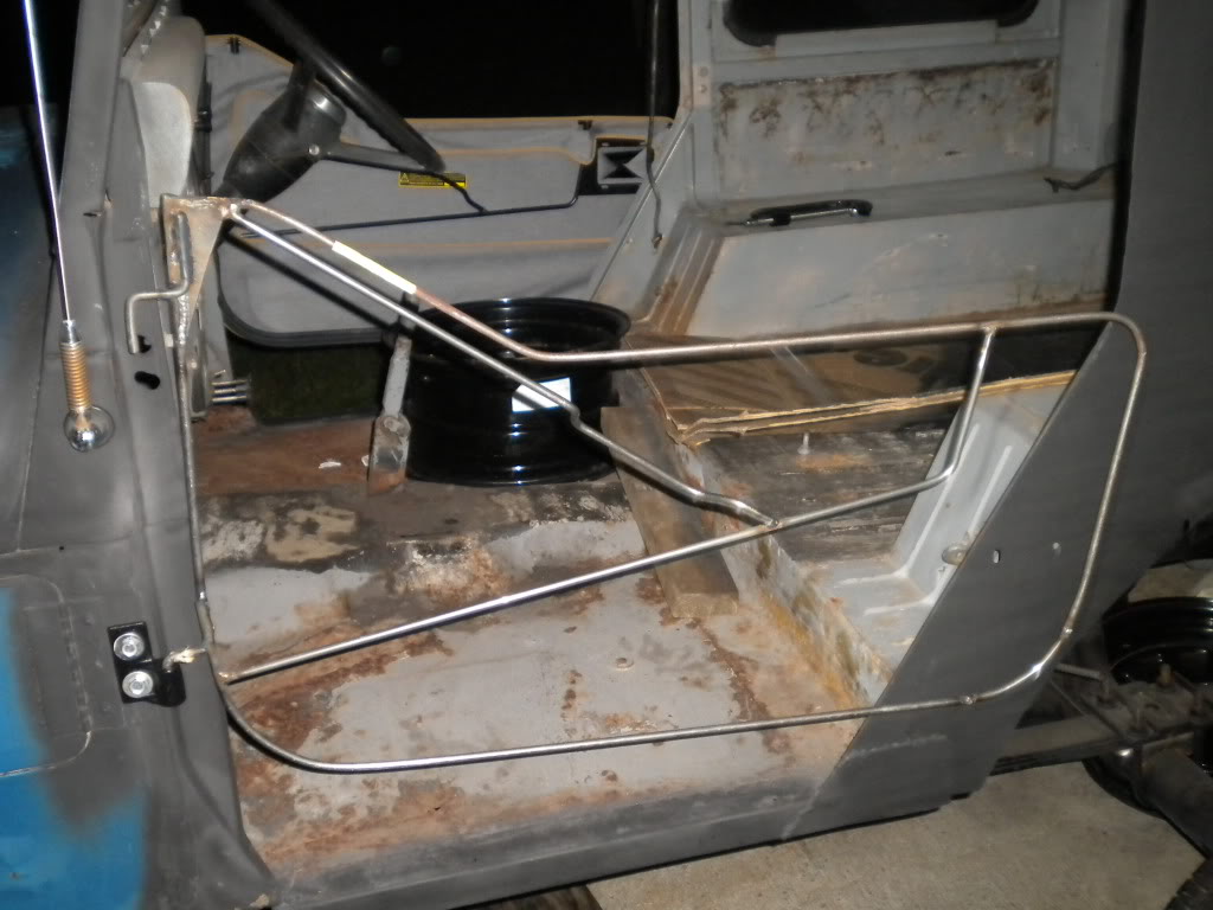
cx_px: 606
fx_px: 1437
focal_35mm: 41
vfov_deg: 35.1
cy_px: 455
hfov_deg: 45.8
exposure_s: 1/30
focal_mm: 7.4
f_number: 3.5
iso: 400
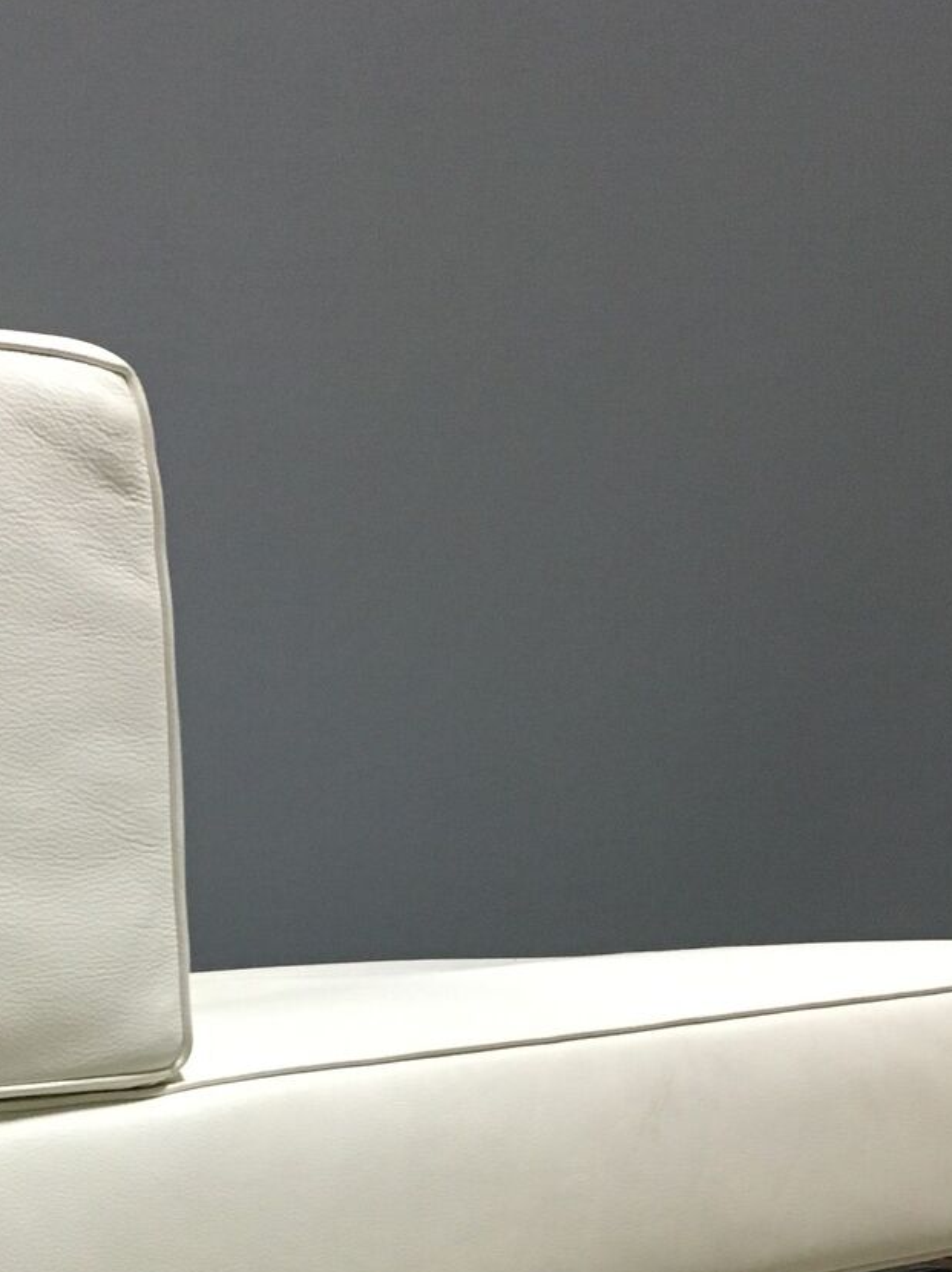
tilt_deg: -4.4
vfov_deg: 26.9
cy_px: 1135
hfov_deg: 20.7
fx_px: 2569
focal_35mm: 70
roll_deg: +0.2
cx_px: 158
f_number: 2.2
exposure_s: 1/20
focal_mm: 4.15
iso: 200
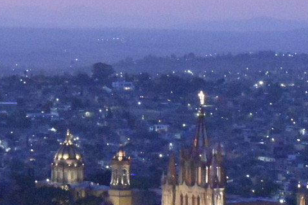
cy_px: 76
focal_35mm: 243
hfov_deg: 8.5
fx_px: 2079
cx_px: 54
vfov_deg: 5.7
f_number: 5.3
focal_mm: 48
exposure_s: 1/80
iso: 12800
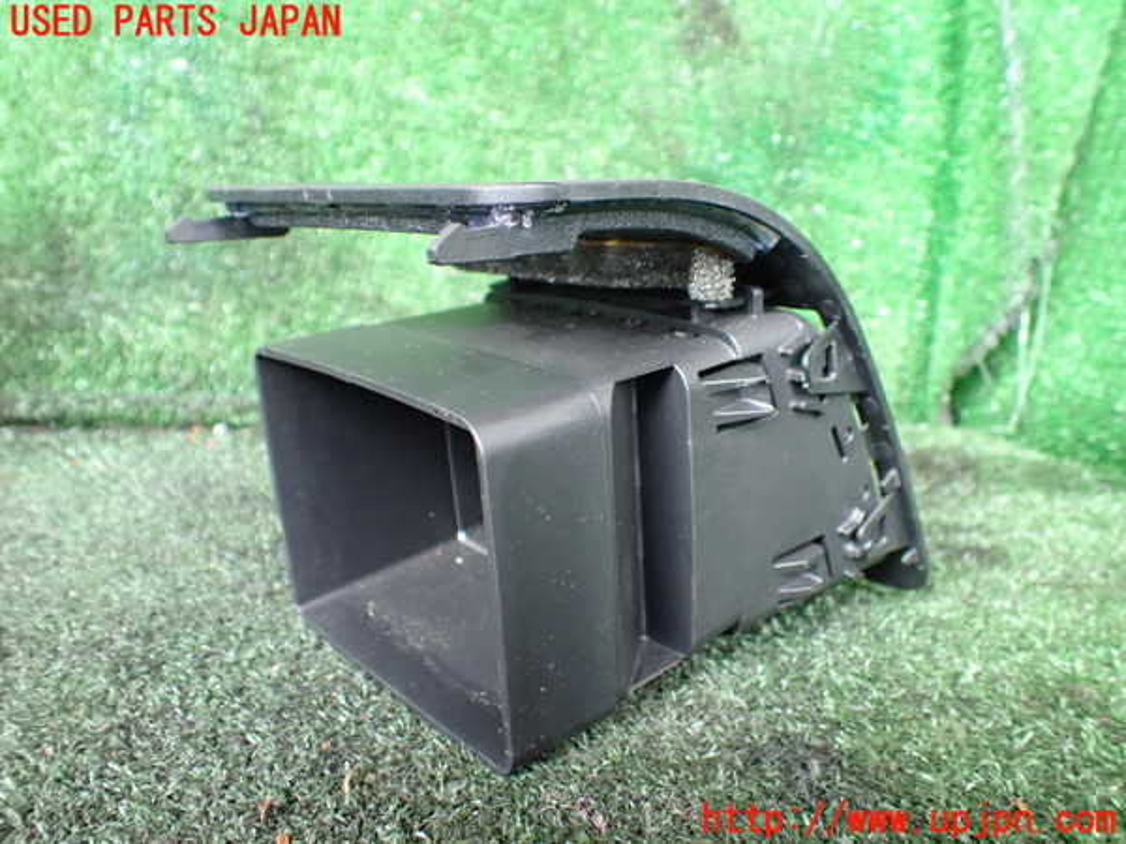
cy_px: 422
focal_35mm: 30
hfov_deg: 60.0
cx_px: 563
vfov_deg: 46.8
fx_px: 976
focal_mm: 5.4
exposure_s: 1/50
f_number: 2.3
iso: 800
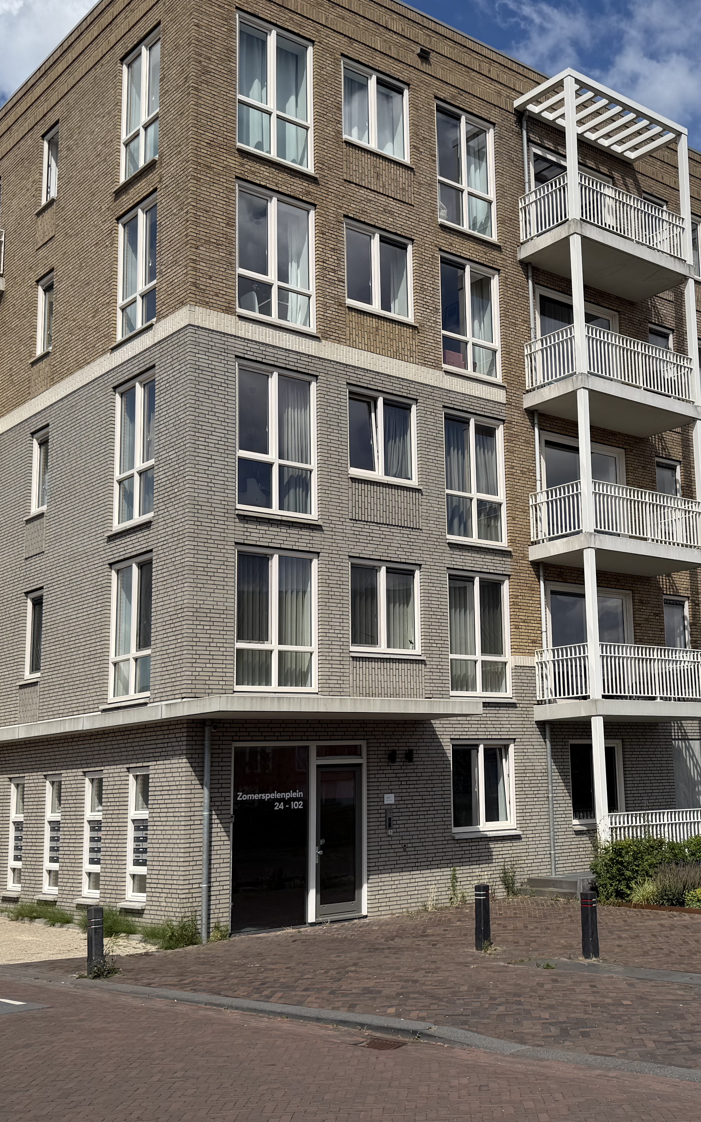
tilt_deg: +10.4
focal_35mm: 40
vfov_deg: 49.3
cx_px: 530
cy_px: 555
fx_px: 1223
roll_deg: +1.8
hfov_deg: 31.4
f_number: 1.78
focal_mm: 6.76
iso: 80
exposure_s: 1/6173
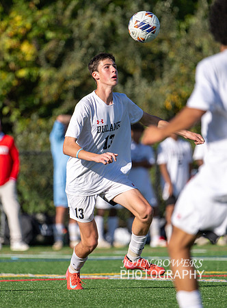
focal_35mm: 594
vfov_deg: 3.4
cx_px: 101
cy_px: 153
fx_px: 5247
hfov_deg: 2.5
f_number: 4.5
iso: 180
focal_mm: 400
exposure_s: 1/2500
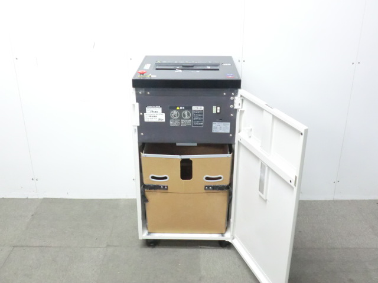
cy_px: 142
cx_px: 189
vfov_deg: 37.7
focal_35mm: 38
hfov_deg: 49.0
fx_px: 415
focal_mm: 6.9
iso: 800
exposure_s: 1/25
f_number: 3.9
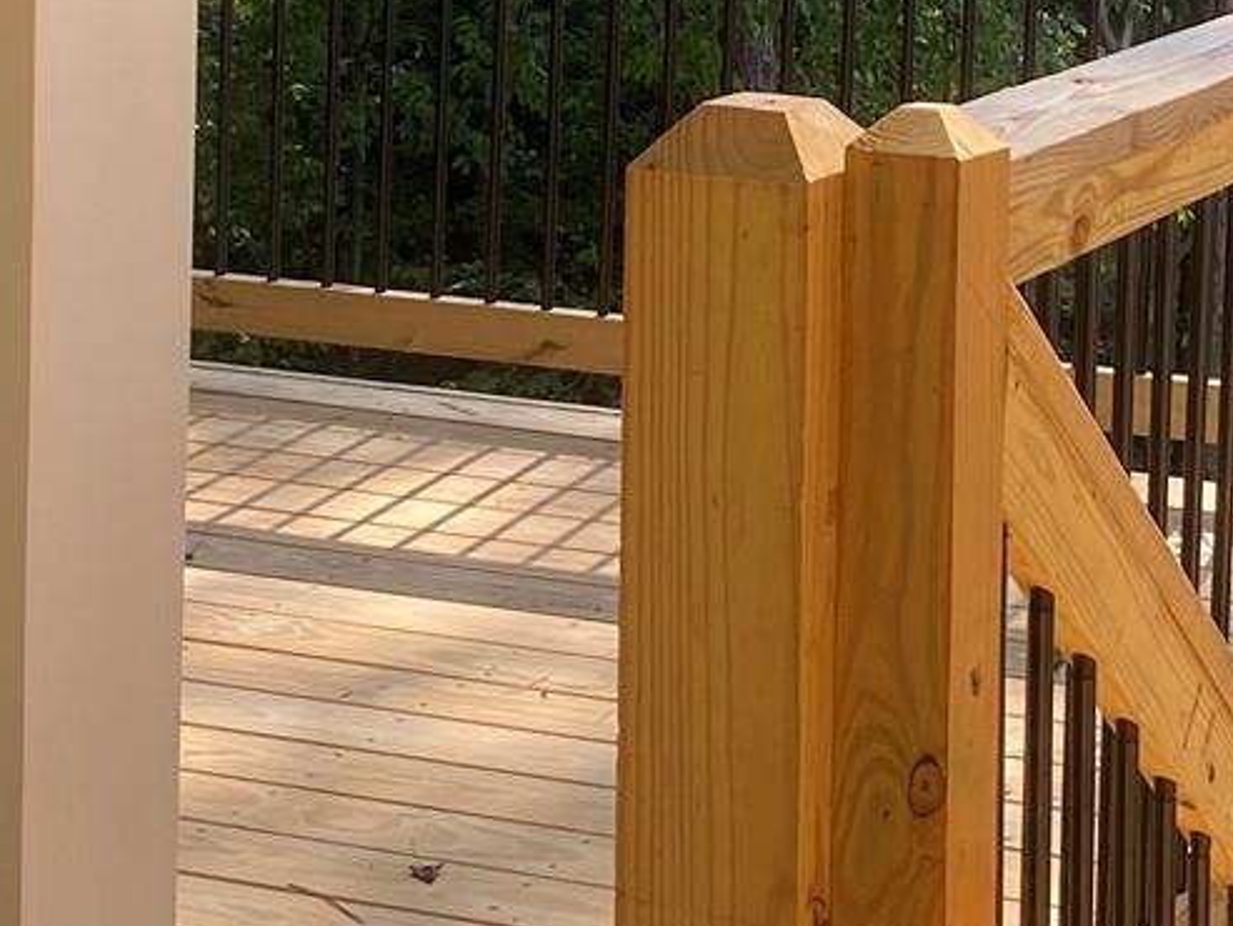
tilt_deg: -7.6
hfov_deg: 17.9
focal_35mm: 108
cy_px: -138
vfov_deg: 13.4
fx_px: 3848
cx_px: 1113
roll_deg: -1.3
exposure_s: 1/508
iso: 32
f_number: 1.8
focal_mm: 4.25
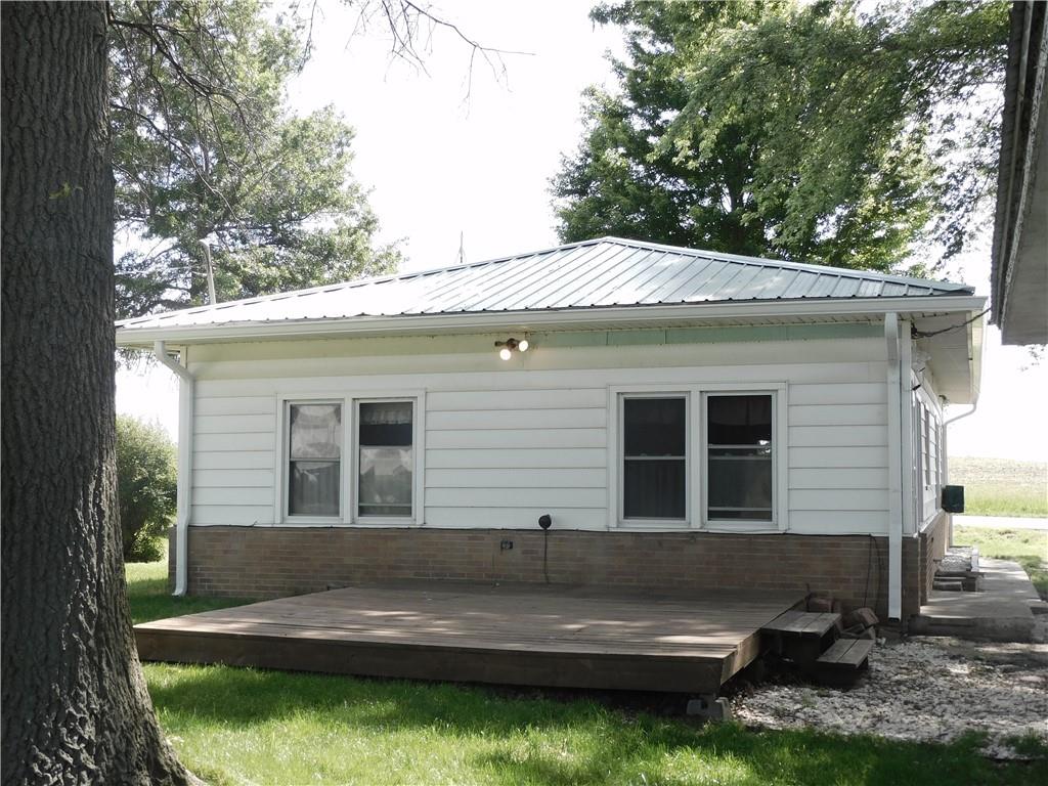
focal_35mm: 45
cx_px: 524
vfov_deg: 32.2
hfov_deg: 42.1
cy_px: 393
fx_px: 1362
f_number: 4
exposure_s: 1/200
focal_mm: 8.1
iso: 125
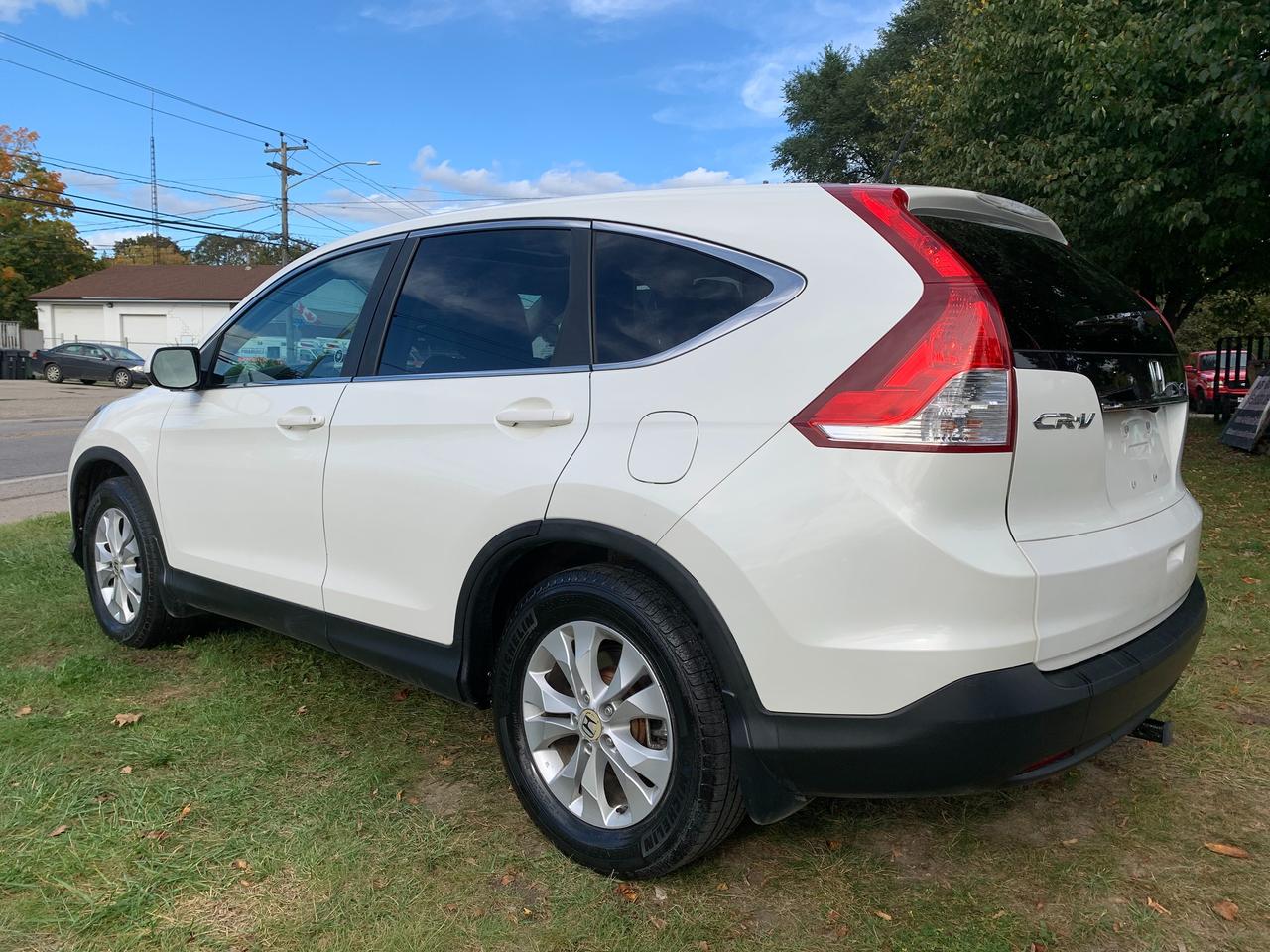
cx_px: 635
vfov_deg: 53.1
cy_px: 476
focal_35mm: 26
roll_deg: -1.4
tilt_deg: -10.7
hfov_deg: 67.3
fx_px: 954
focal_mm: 4.25
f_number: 1.8
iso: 25
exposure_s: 1/1585
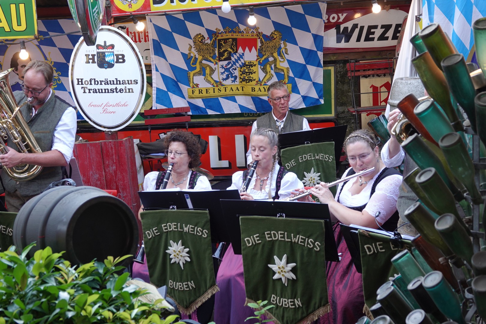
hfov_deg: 36.9
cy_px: 162
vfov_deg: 25.1
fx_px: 729
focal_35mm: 54
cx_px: 243
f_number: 3.2
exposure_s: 1/60
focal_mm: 19.68
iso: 160
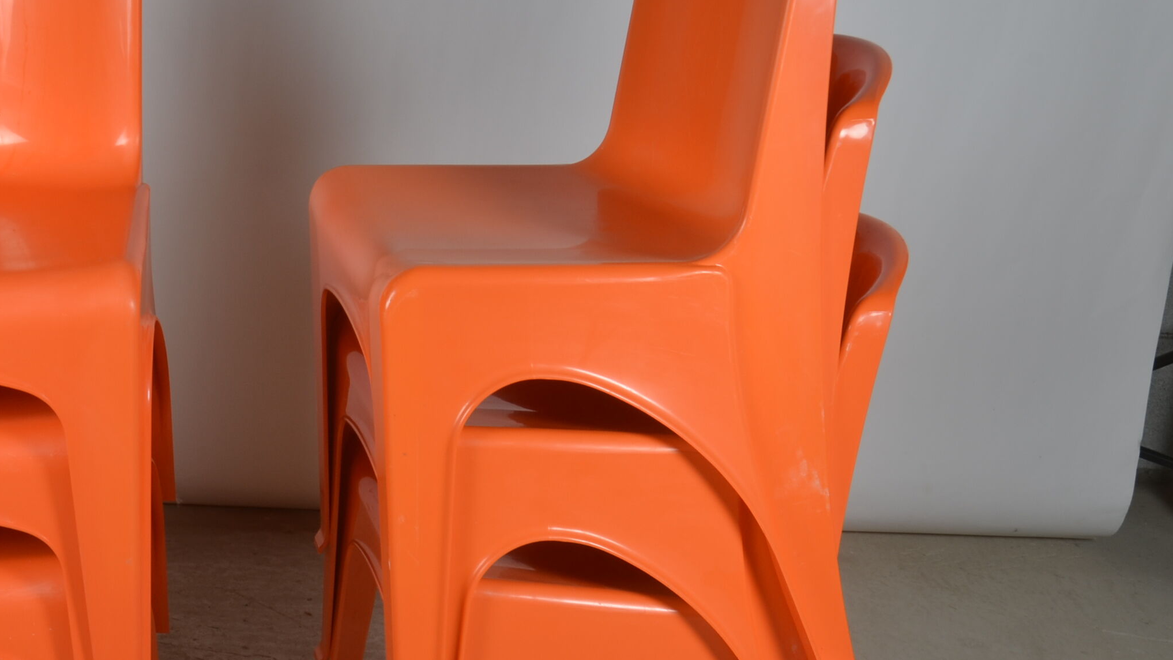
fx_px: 1773
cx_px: 230
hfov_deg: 35.4
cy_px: 381
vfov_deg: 21.1
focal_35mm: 57
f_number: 14
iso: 100
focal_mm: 20
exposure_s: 1/125
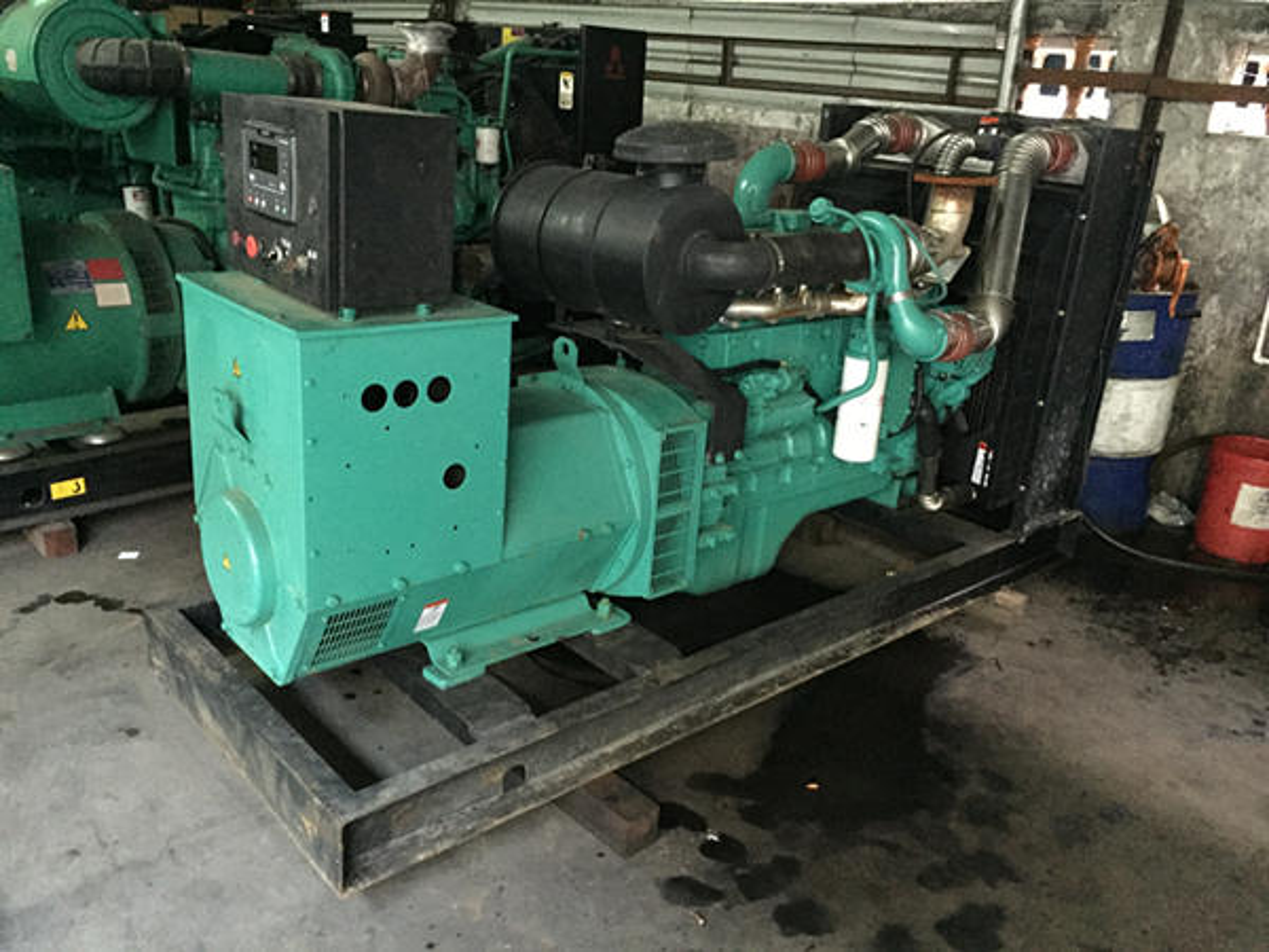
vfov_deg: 48.2
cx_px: 634
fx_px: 1063
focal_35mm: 29
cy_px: 476
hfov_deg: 61.7
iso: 1250
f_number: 2.2
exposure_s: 1/17
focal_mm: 4.15
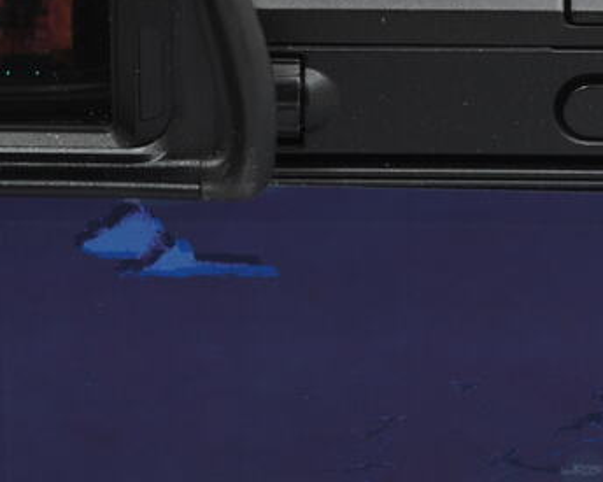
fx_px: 4567
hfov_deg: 7.5
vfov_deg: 6.0
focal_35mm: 256
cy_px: 290
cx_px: 631
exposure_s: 1/1.3
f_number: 14
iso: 100
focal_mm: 52
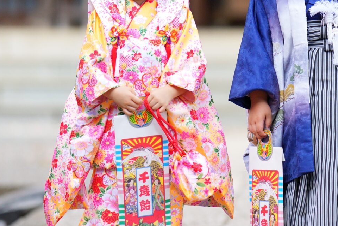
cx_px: 295
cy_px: 58
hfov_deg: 5.7
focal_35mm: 360
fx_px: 3380
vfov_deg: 3.8
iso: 400
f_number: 1.8
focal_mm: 135
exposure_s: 1/2500
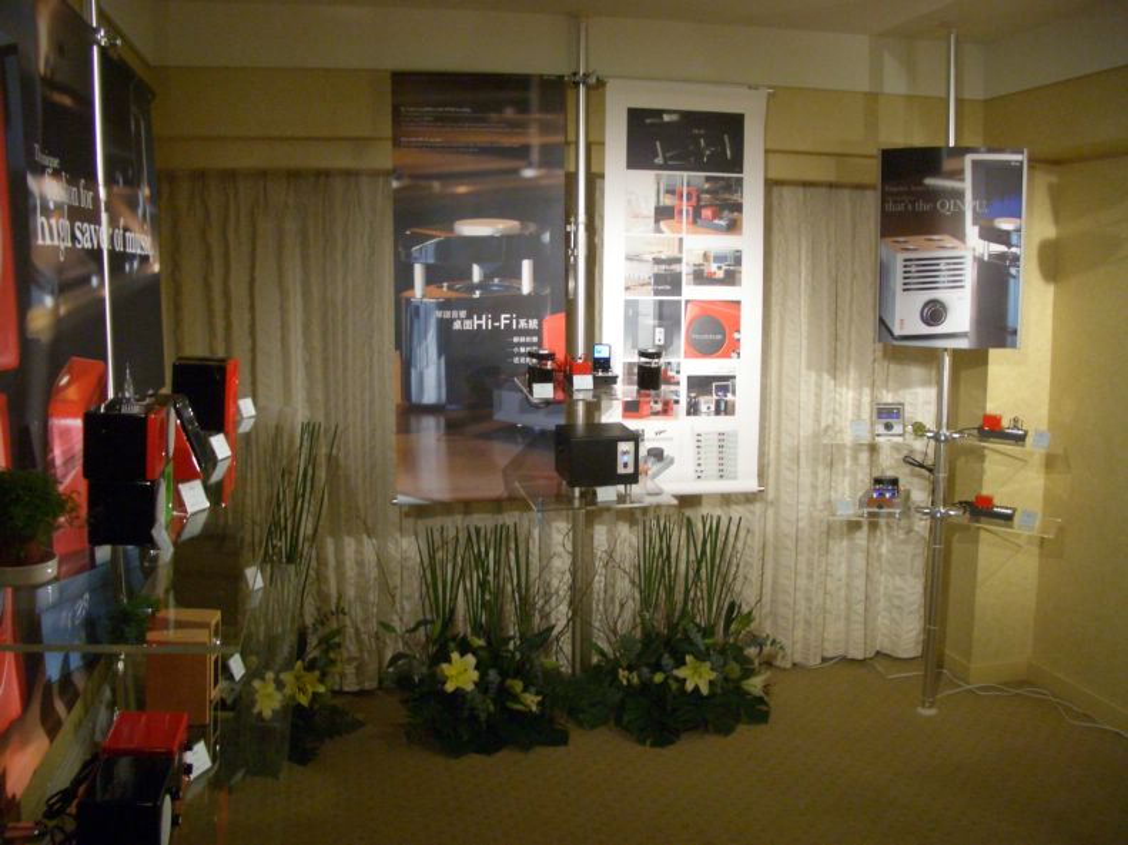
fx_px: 1140
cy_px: 422
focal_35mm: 35
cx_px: 564
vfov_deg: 40.7
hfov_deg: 52.6
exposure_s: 1/30
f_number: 2.6
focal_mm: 5.8
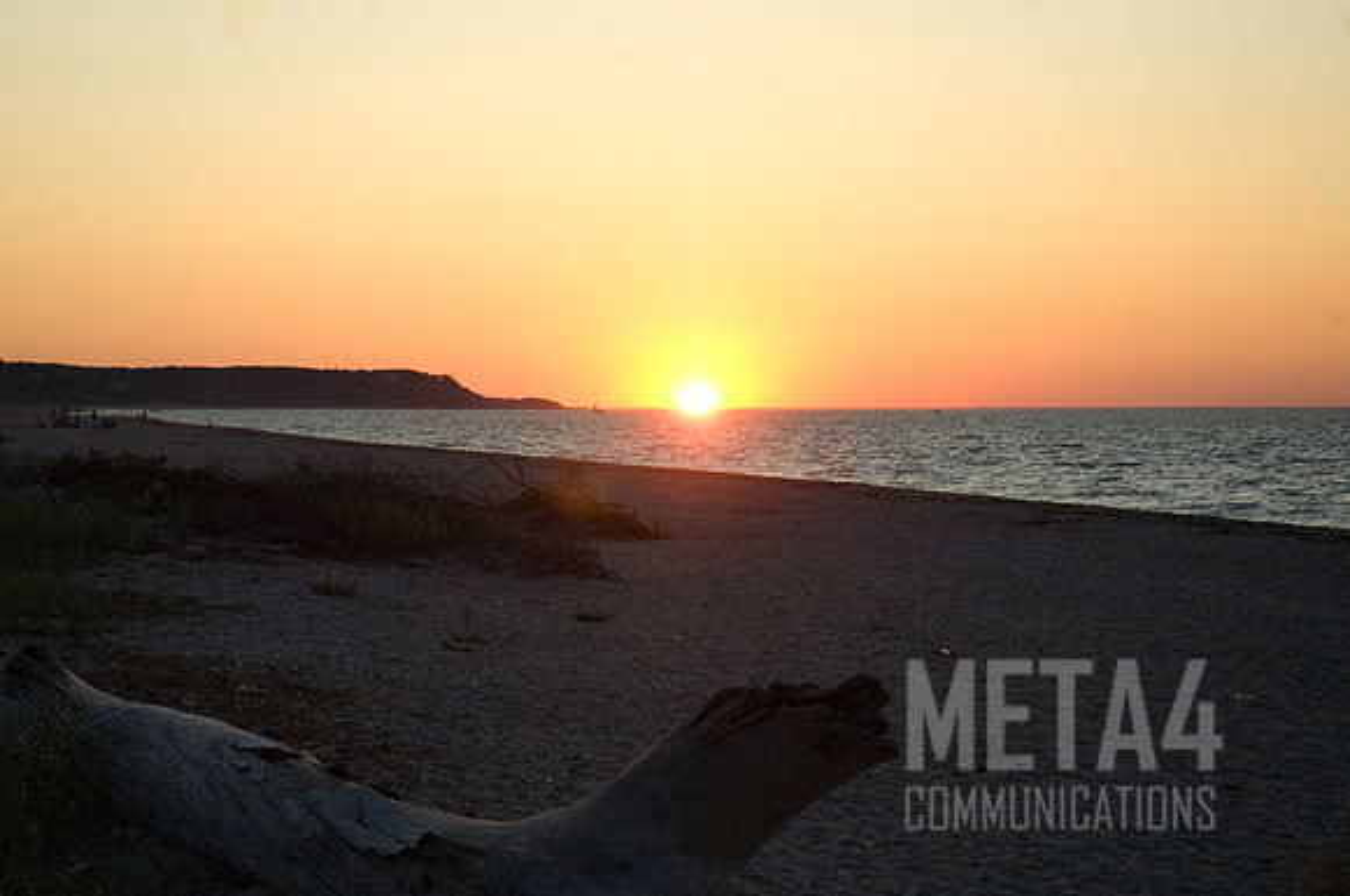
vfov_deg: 15.8
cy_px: 448
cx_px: 675
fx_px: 3236
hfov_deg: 23.6
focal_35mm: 86
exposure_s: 1/1250
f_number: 5
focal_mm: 56
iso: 1250
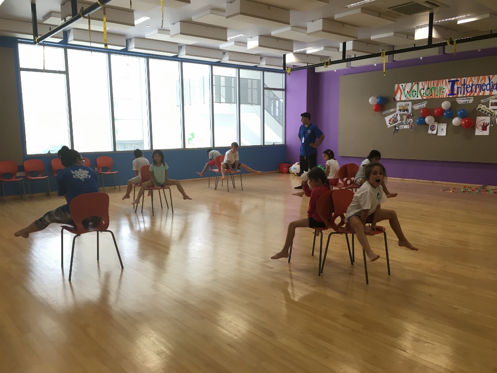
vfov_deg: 48.2
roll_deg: +0.0
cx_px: 248
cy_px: 186
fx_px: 416
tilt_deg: -7.0
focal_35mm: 29
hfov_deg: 61.7
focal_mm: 4.15
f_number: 2.2
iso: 32
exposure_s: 1/33
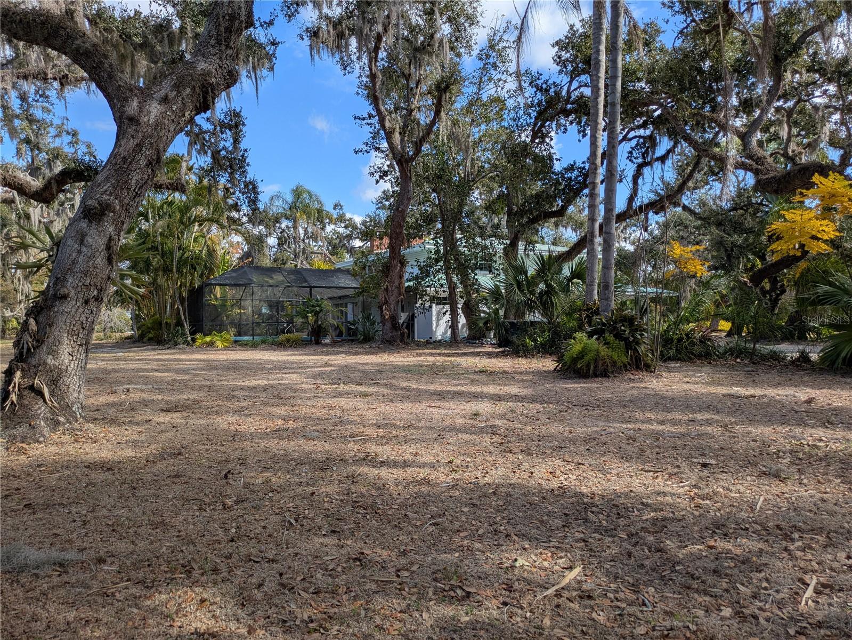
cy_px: 320
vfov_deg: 54.9
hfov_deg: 69.4
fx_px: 615
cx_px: 426
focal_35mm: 25
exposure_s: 1/1420
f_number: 1.89
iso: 47
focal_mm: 5.43
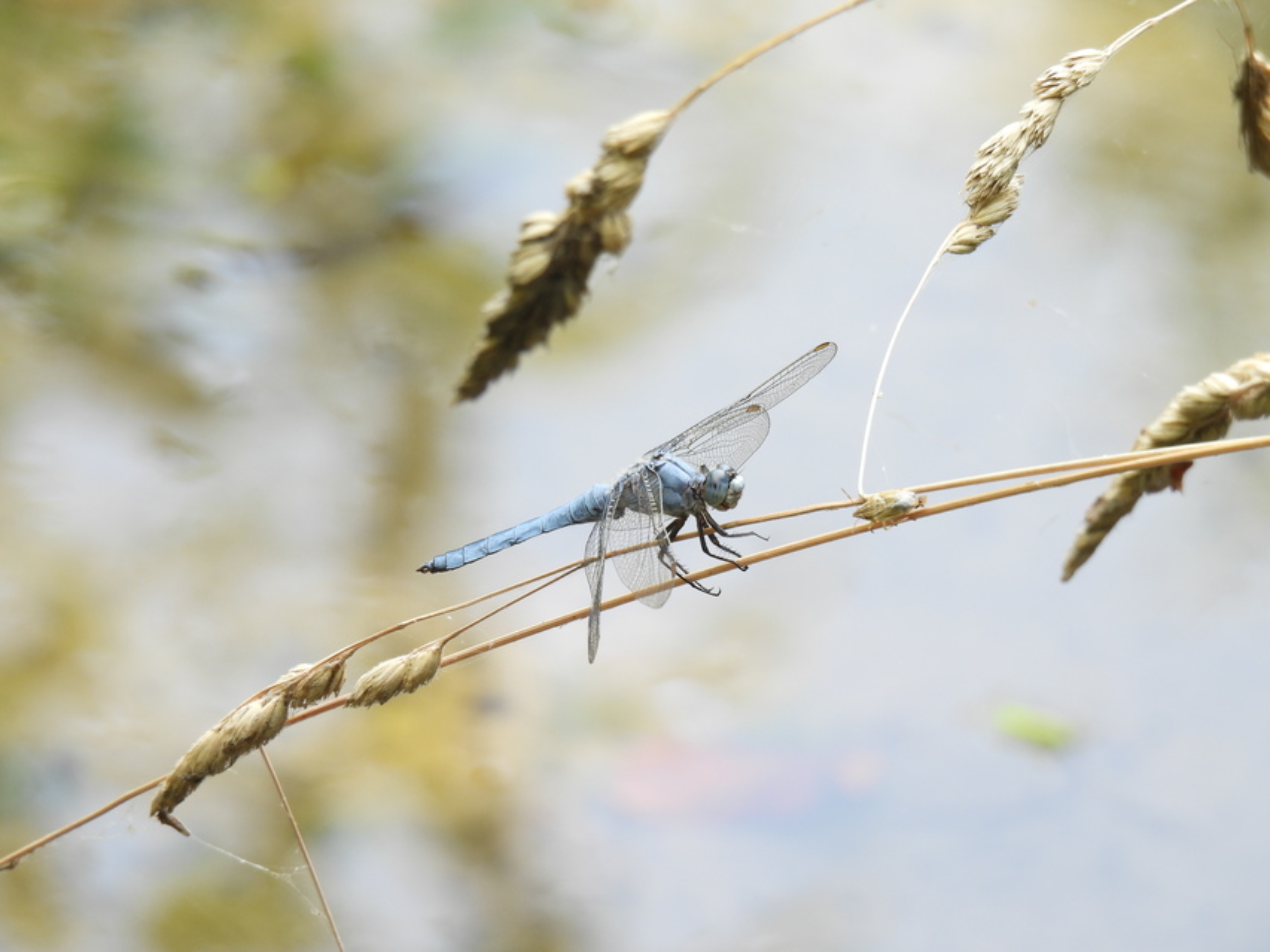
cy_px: 476
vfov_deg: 1.9
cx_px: 635
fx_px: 29355
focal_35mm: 800
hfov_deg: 2.5
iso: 100
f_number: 5.6
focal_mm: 143
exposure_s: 1/60
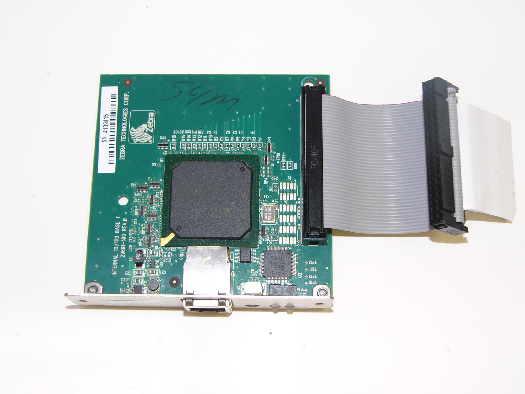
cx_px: 262
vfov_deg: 26.6
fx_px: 834
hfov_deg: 34.9
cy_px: 197
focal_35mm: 55
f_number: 2.8
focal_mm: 9.1
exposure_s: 1/30
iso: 50
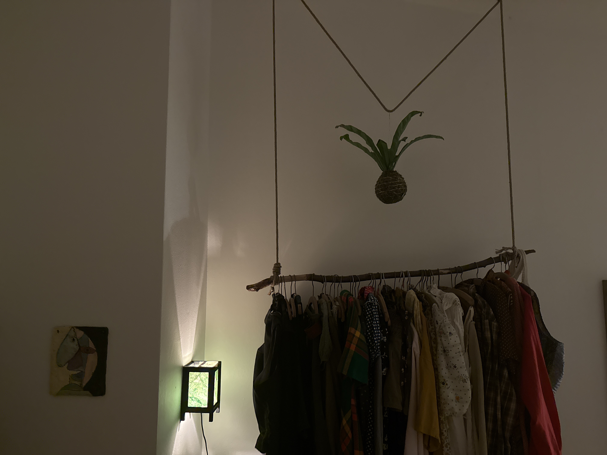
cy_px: 228
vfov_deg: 56.8
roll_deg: +0.6
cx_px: 304
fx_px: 421
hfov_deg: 71.6
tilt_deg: +6.0
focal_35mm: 24
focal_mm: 6.76
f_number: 1.78
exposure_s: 1/25
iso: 800
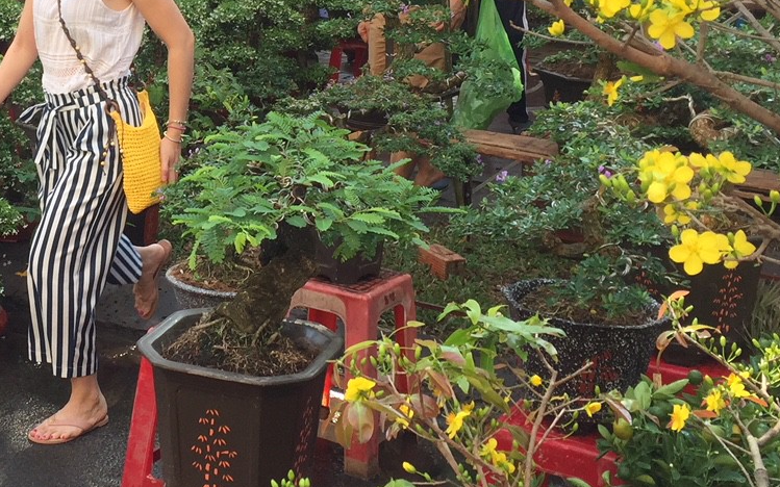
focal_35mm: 67
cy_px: 80
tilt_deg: -9.2
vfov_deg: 19.2
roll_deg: -2.3
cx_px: 67
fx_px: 1424
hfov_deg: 29.3
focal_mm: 4.15
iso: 32
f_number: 2.2
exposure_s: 1/311
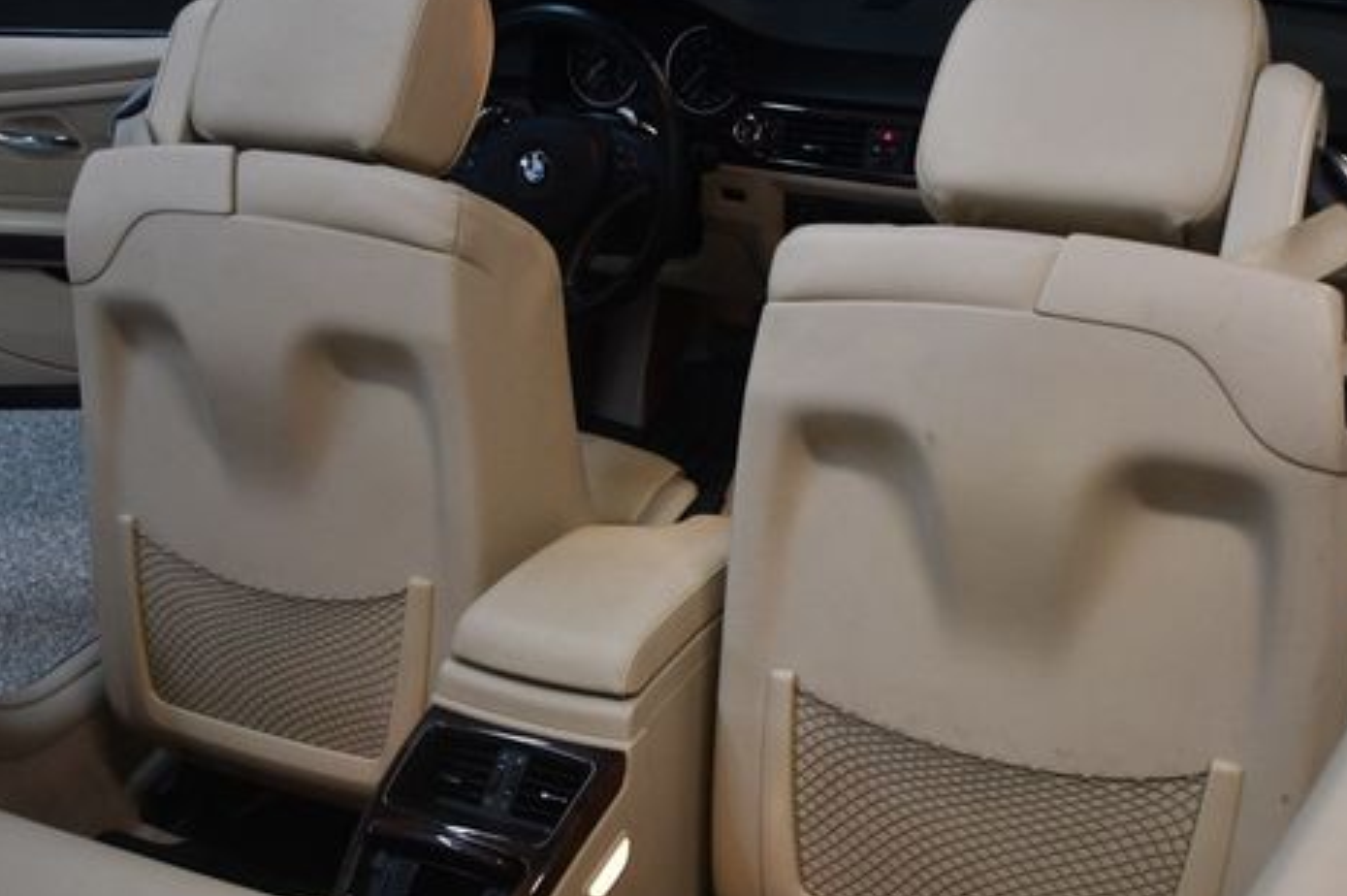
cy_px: 553
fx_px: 1757
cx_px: 777
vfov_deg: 28.5
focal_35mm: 47
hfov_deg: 41.8
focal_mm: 23
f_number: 3.8
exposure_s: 1/125
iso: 900
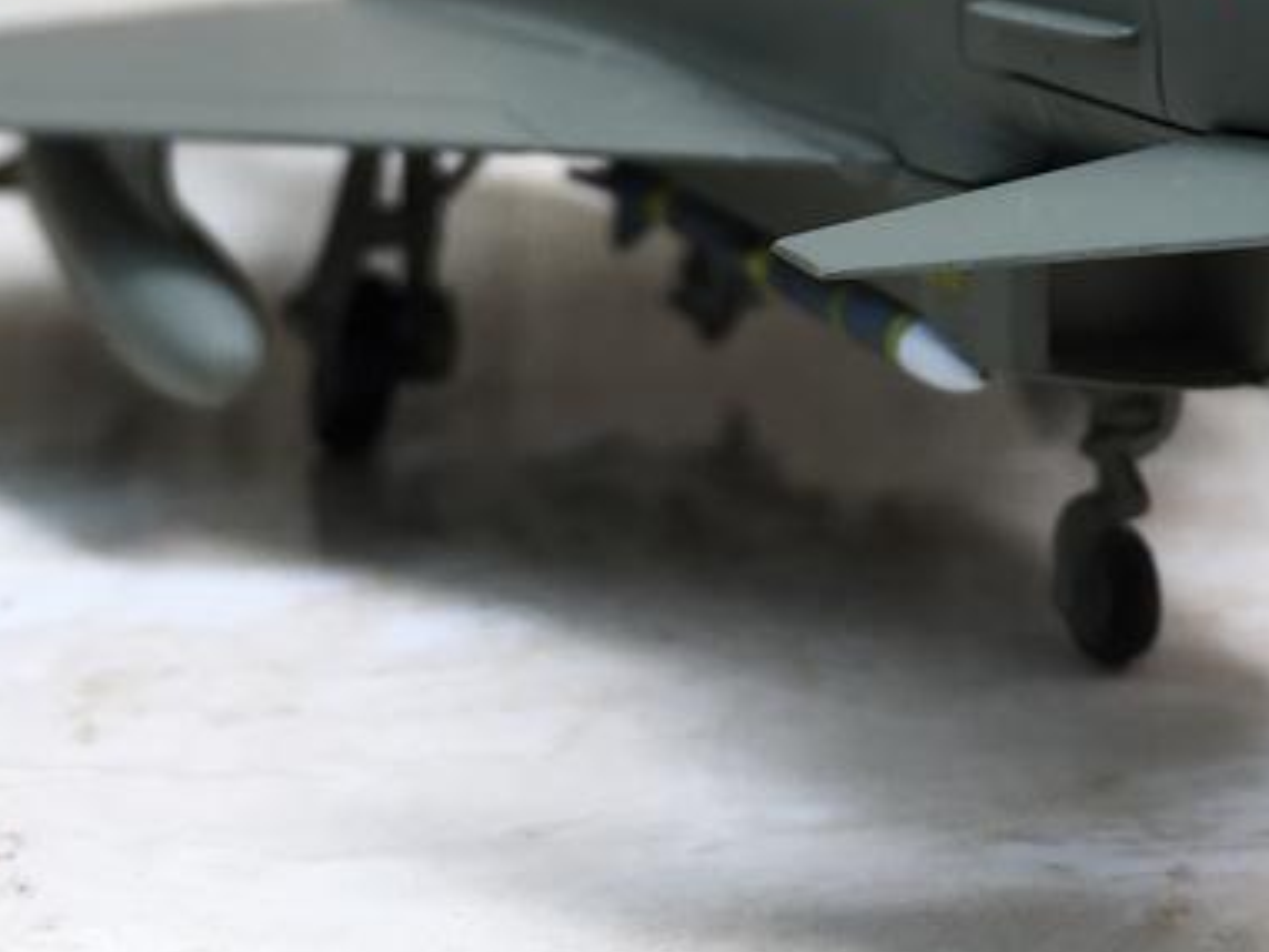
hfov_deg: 24.8
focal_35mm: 78
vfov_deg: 17.7
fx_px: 2860
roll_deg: -1.3
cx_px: 926
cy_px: -300
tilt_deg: -3.0
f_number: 2.2
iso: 32
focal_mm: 4.15
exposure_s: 1/119
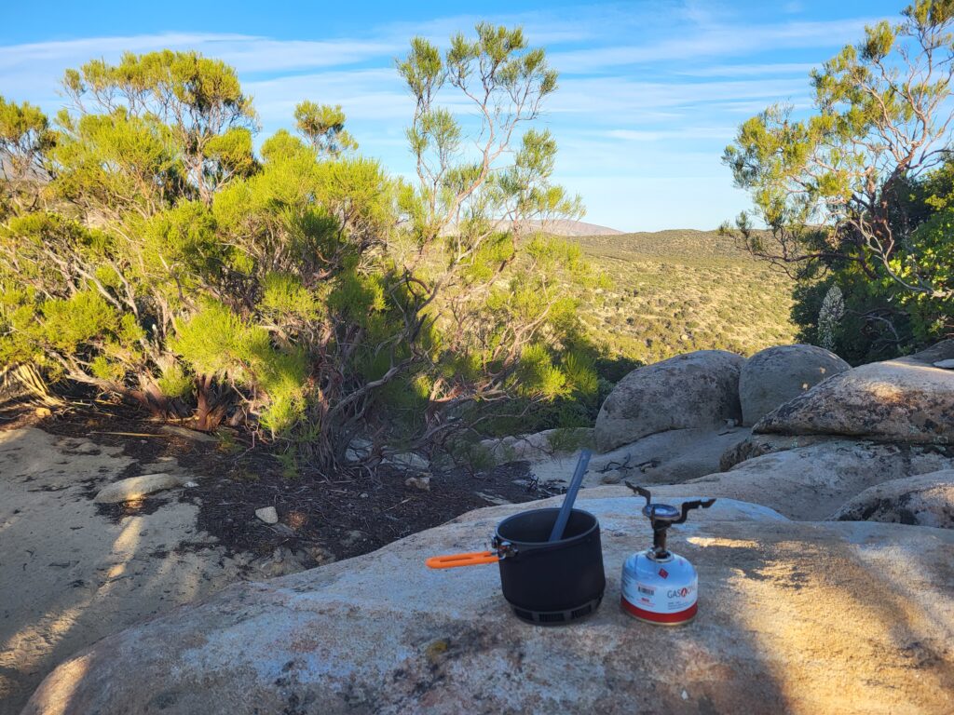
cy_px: 358
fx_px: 717
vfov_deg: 53.1
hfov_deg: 67.3
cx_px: 477
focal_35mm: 26
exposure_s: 1/907
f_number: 1.8
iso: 40
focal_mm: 5.4
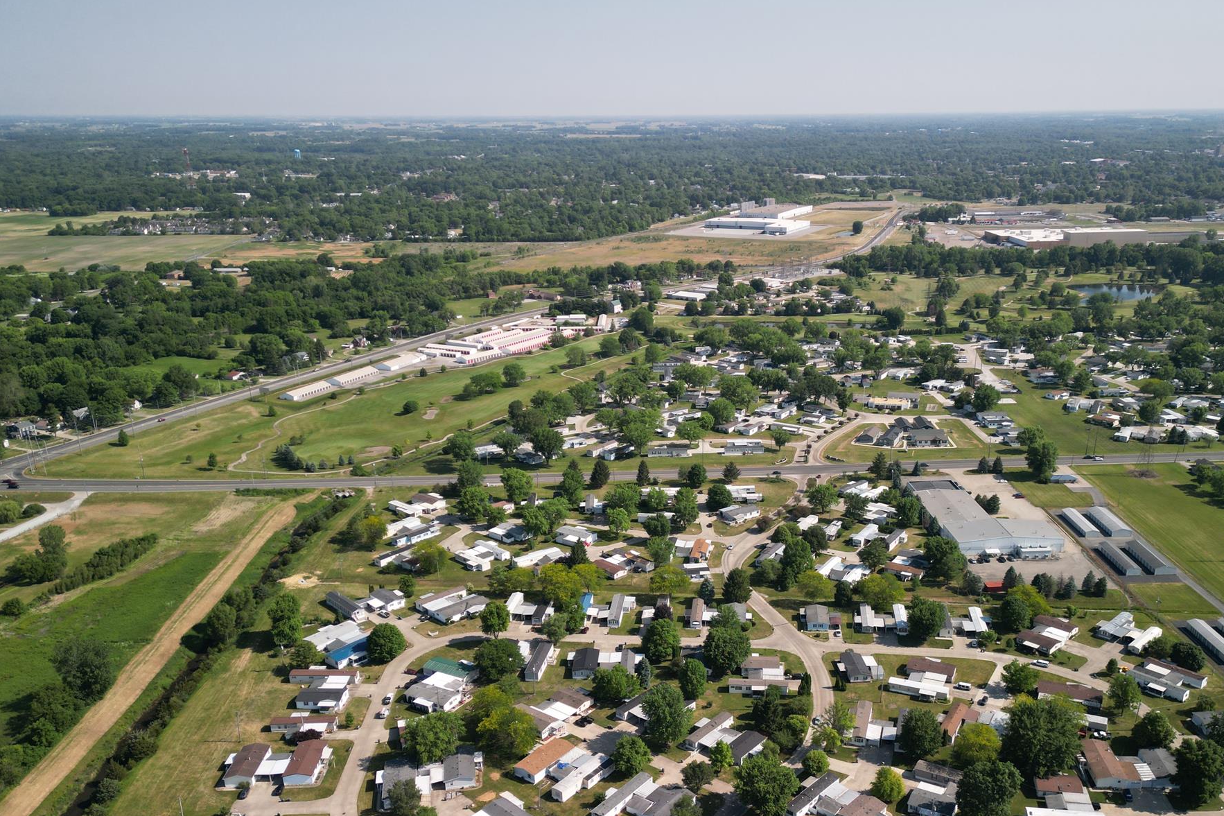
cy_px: 533
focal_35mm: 31
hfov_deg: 60.1
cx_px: 692
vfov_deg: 41.8
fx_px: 1054
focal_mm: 6.72
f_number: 1.7
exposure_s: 1/200
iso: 140
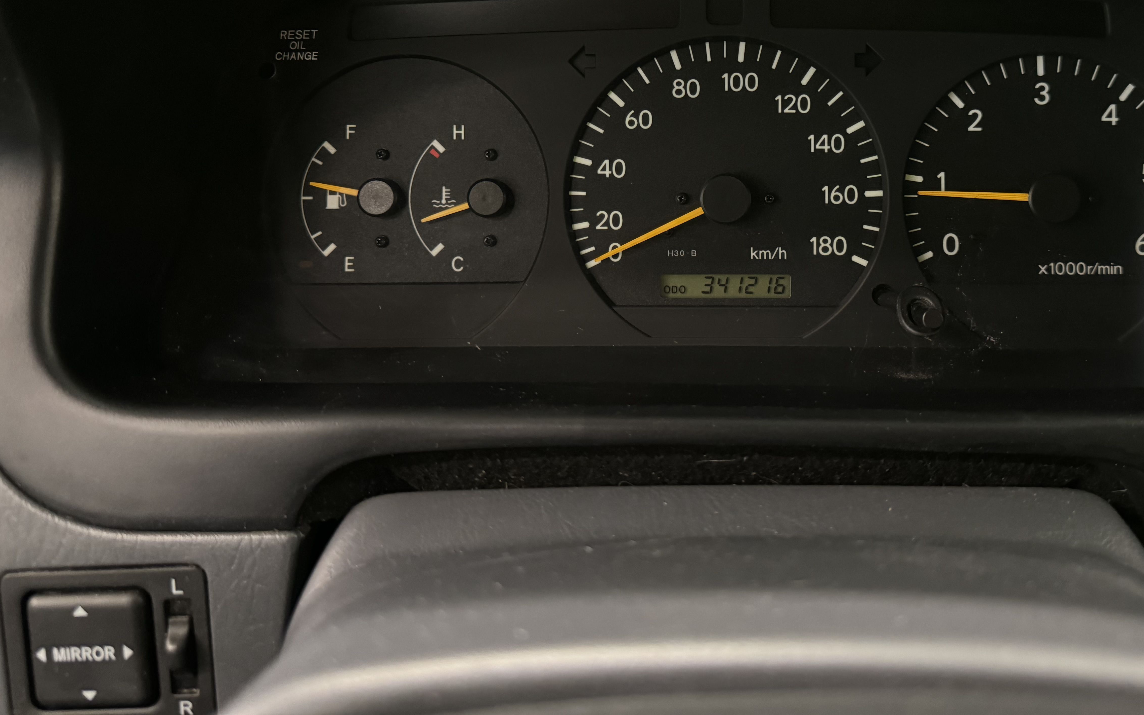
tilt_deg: -19.2
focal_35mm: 32
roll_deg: +0.2
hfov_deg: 59.3
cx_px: 668
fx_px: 998
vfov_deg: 38.4
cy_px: 176
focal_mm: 6.76
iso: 640
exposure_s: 1/50
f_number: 1.78
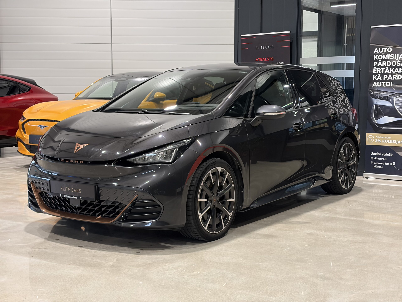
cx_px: 201
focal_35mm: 52
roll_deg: +0.4
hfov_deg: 36.8
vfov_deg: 28.0
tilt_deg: -5.6
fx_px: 604
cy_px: 151
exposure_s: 1/50
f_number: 1.6
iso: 125
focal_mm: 5.96
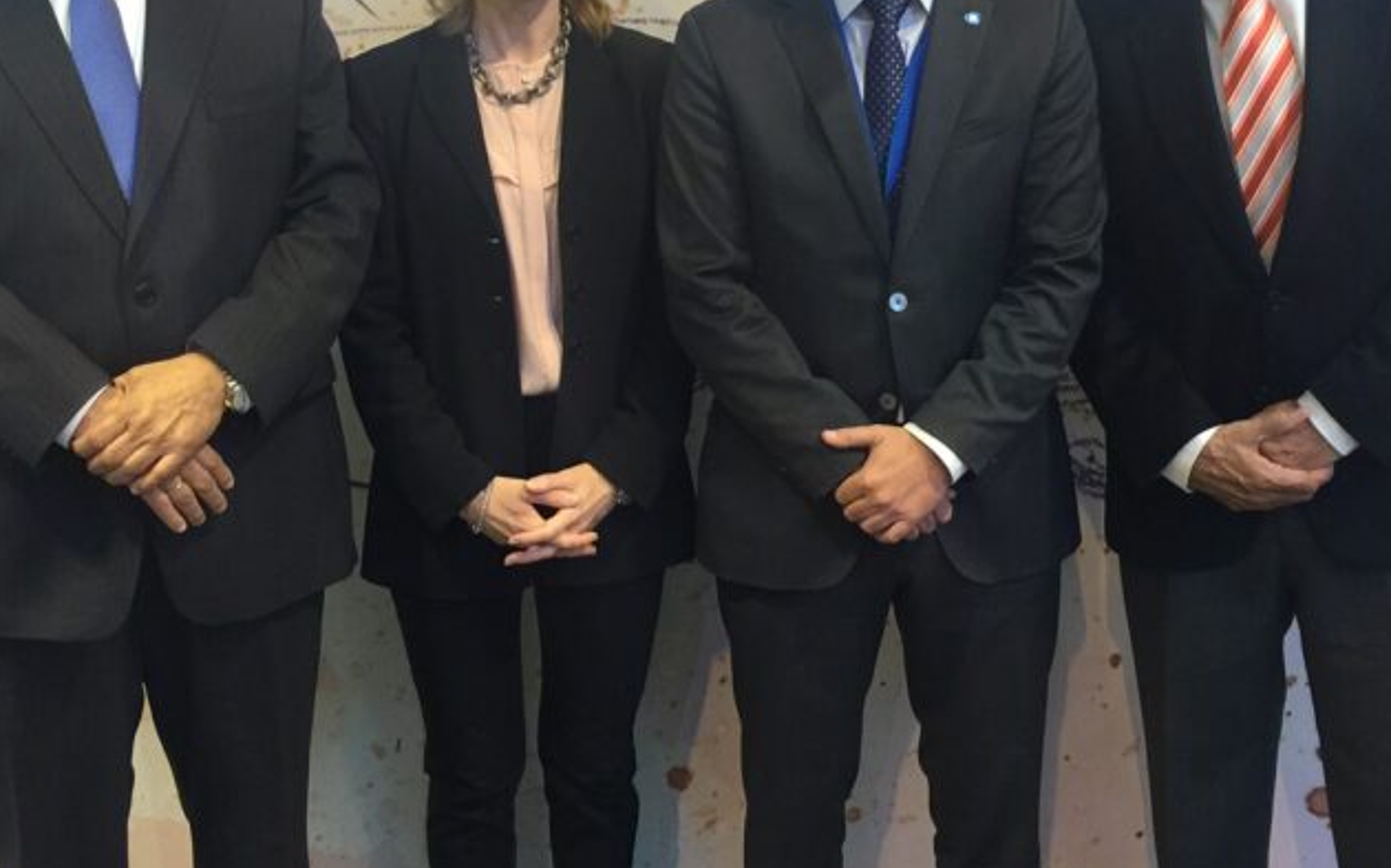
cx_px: 627
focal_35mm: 50
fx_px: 1894
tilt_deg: -13.1
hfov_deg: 40.3
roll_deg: +1.7
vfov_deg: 25.8
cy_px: 382
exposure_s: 1/17
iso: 100
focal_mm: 4.15
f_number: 2.2
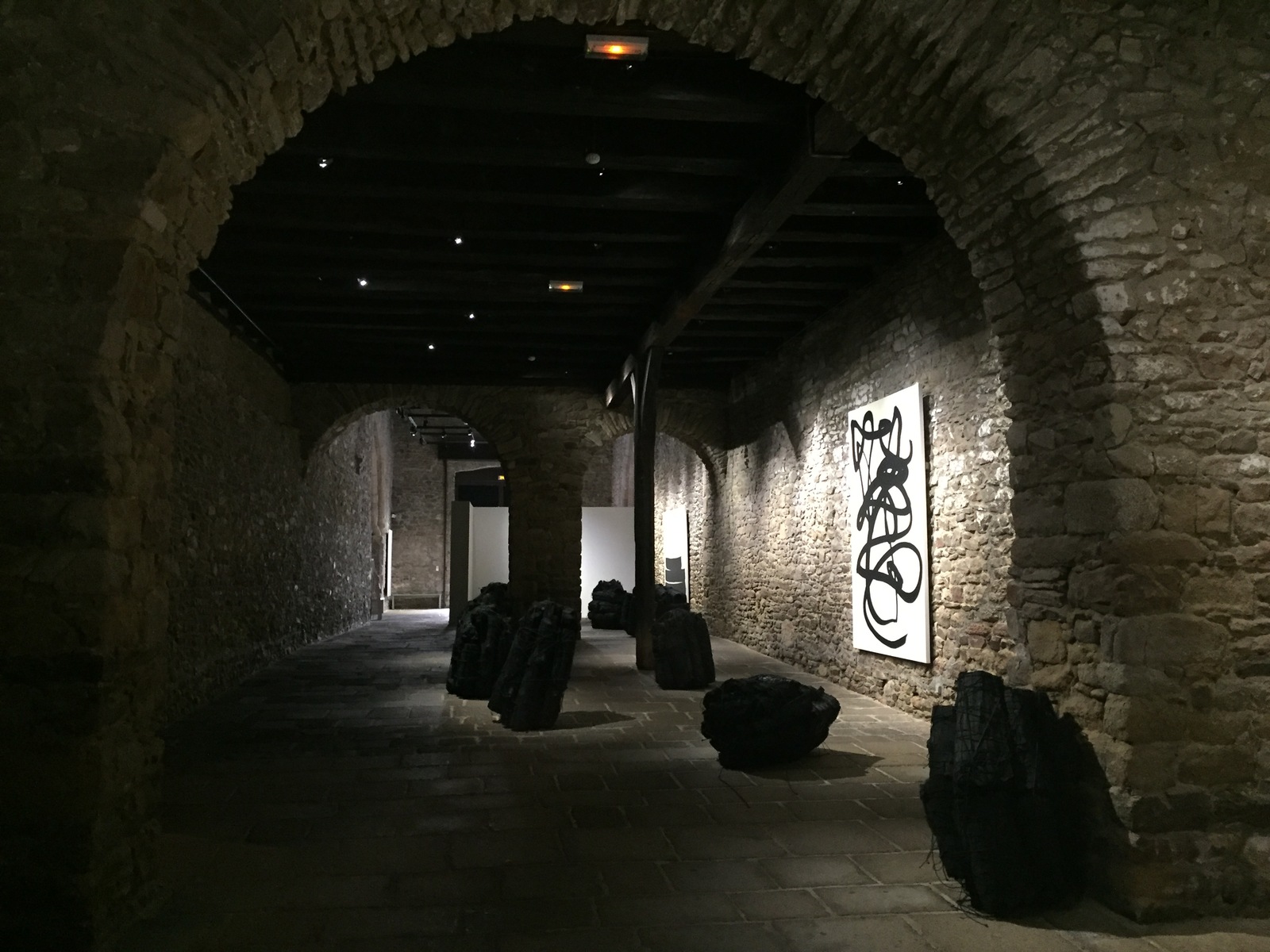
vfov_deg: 48.2
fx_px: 1064
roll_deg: -0.4
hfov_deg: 61.7
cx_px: 635
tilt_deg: +5.1
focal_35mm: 29
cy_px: 476
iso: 320
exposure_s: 1/17
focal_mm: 4.15
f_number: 2.2
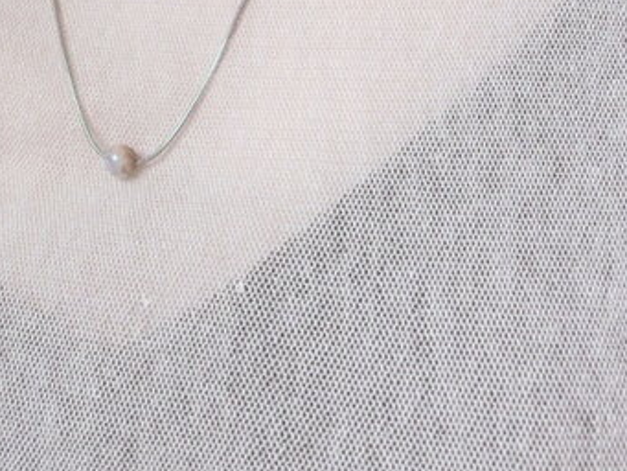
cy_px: -96
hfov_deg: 25.9
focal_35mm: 75
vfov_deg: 18.6
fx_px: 1359
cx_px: 236
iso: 160
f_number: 3.5
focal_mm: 5.36
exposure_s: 1/125
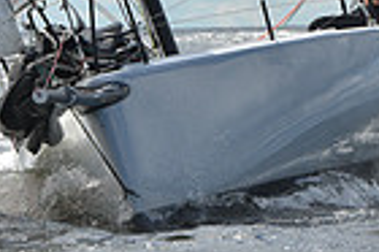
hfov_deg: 2.9
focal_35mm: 706
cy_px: 47
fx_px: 7424
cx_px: 263
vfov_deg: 1.9
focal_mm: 170
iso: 250
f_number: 9
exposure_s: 1/1000
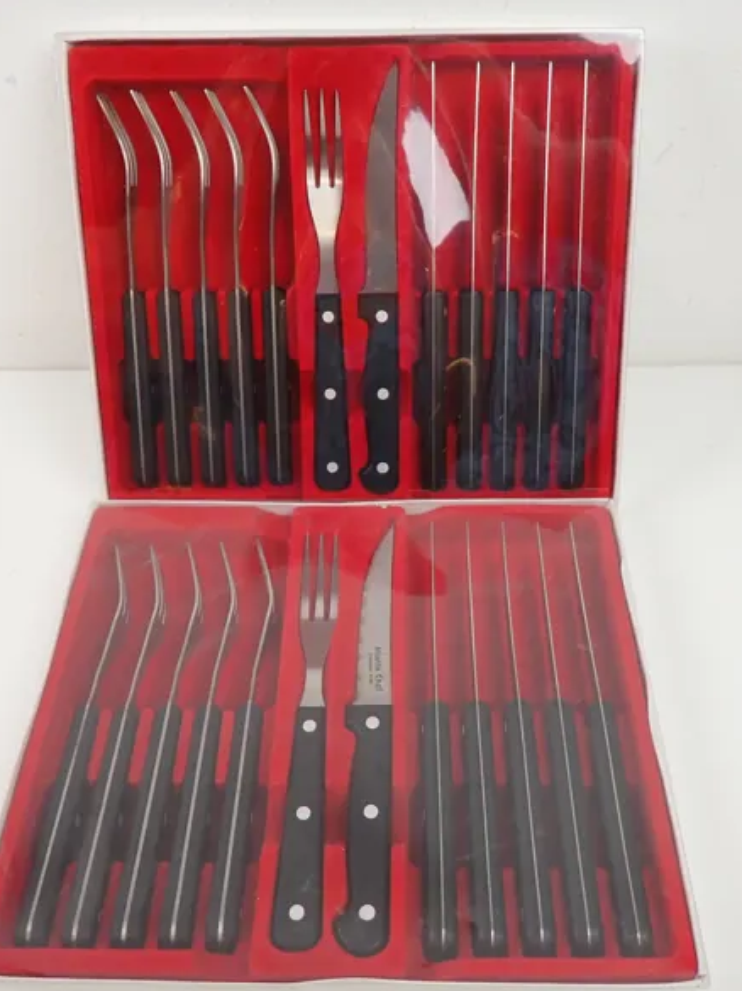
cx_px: 381
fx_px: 744
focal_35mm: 26
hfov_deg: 53.0
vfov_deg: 67.3
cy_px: 488
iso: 200
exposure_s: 1/100
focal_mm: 3.33
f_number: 2
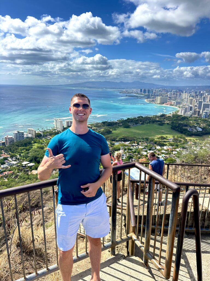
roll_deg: -2.2
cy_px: 140
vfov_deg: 71.6
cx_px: 105
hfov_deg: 56.8
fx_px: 194
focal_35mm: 24
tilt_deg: -18.6
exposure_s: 1/3058
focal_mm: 6.86
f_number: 1.78
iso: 80
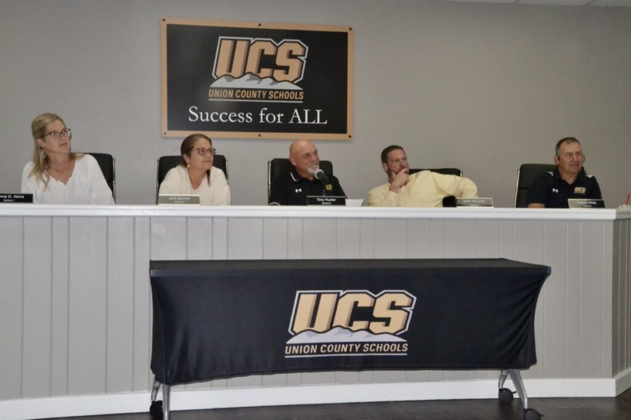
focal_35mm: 44
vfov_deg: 30.8
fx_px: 762
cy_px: 210
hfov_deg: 45.0
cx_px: 316
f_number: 22
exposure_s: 1/60
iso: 3200
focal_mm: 29
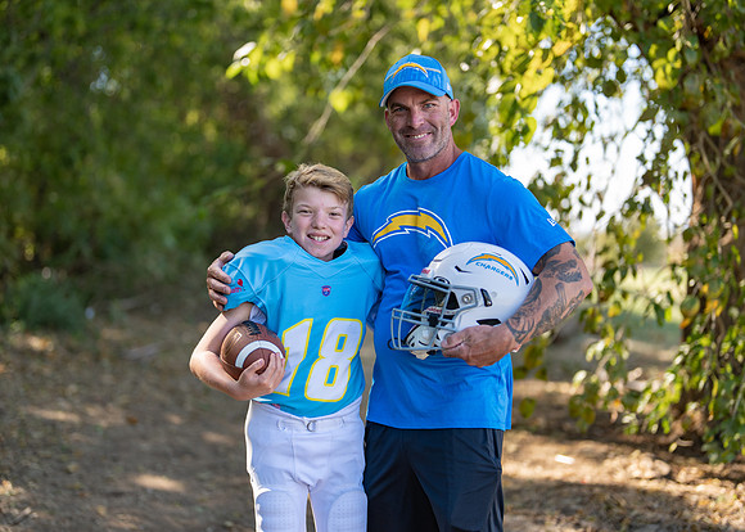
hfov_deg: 33.8
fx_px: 1227
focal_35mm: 58
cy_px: 267
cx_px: 389
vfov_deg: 24.5
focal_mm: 50
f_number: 1.2
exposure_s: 1/1600
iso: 100
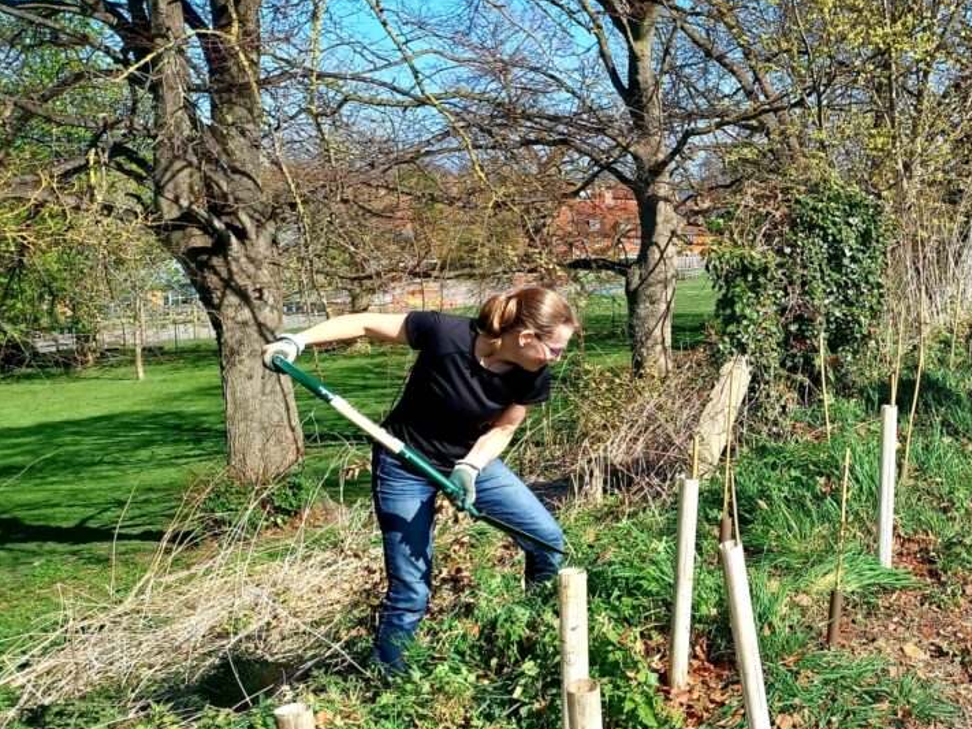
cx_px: 699
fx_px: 1011
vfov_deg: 39.5
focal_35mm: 36
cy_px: 421
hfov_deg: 49.8
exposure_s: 1/357
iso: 32
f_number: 1.8
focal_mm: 4.6
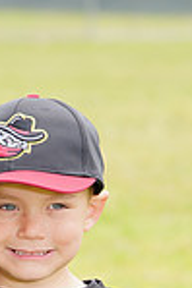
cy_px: 522
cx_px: -102
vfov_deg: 3.6
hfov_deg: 2.4
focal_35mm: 568
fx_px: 4554
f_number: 6.3
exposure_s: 1/250
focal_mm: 146
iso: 100
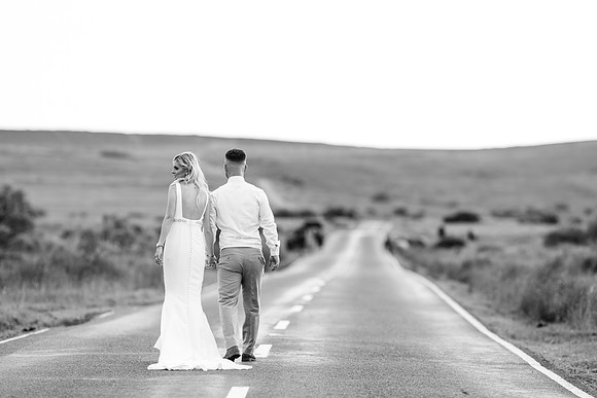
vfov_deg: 9.9
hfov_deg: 14.8
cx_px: 294
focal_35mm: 138
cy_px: 199
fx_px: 2295
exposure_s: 1/1600
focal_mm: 135
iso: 125
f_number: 2
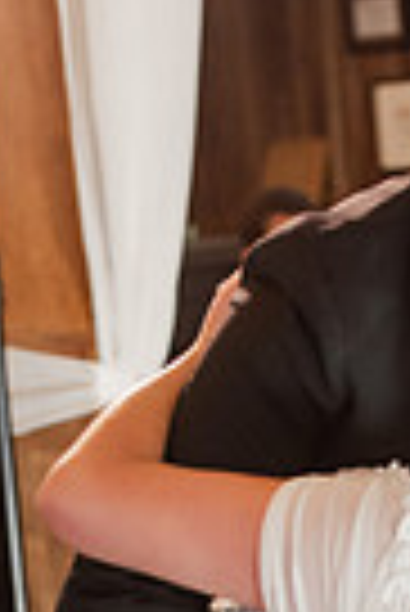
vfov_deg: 8.7
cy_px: 860
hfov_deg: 5.9
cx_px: 329
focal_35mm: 232
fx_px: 3953
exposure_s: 1/160
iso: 800
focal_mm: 70
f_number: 2.8
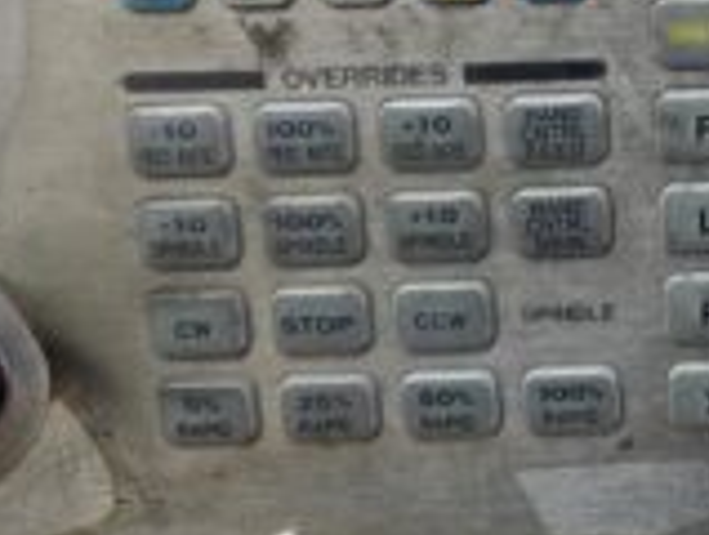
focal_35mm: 65
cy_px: -165
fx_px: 1334
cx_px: 816
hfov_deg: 26.9
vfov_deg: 20.6
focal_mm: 6.3
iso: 640
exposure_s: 1/100
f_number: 1.7
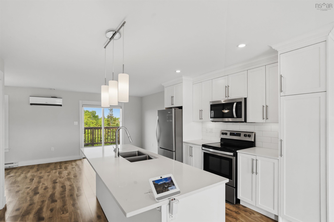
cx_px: 167
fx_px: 148
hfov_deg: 96.7
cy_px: 111
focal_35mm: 16
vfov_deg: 73.7
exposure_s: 1/250
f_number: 8
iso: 100
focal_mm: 16
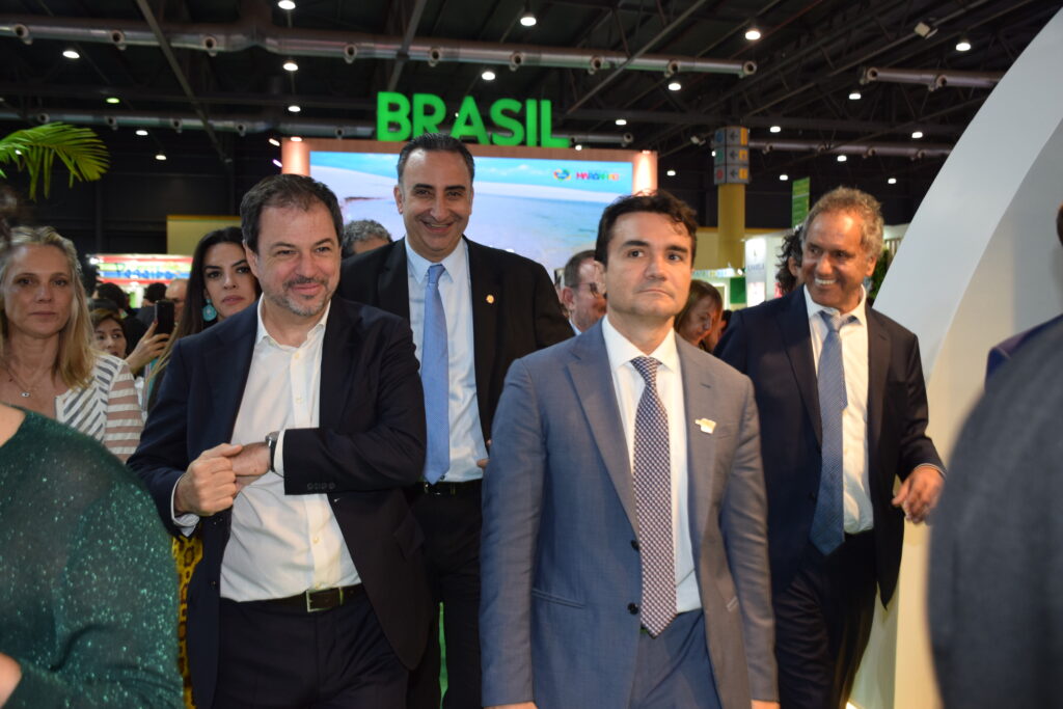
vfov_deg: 38.4
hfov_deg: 55.1
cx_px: 532
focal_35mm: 34
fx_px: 1019
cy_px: 354
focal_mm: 23
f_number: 3.8
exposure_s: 1/60
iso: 900
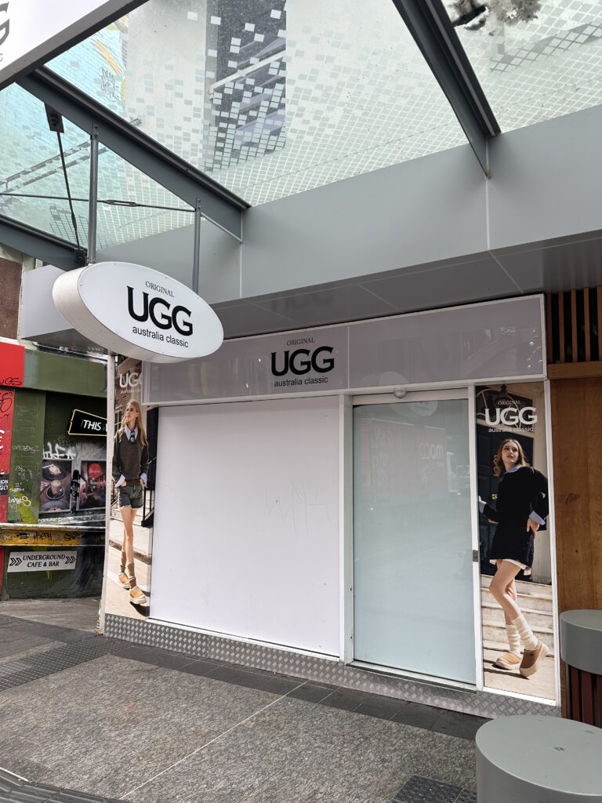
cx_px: 301
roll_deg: -2.8
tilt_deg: +8.2
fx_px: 557
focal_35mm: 24
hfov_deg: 56.8
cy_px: 402
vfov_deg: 71.6
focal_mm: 6.86
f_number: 1.78
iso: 80
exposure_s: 1/454
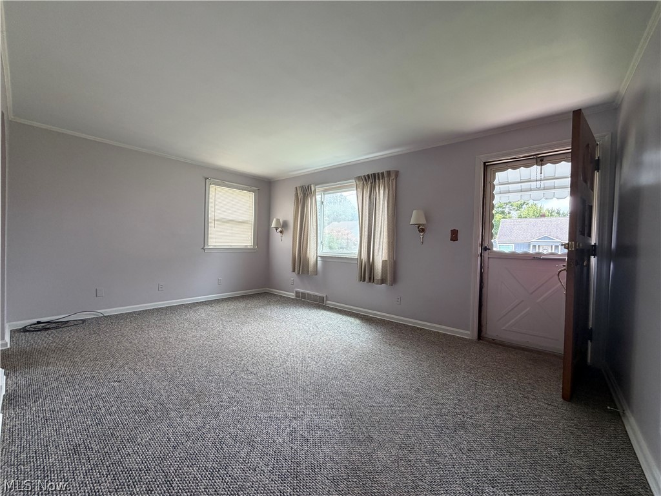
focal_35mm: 14
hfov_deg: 102.1
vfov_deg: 85.7
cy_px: 248
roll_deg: -1.7
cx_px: 330
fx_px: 267
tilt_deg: -1.6
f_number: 2.2
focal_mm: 2.22
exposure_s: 1/121
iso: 160
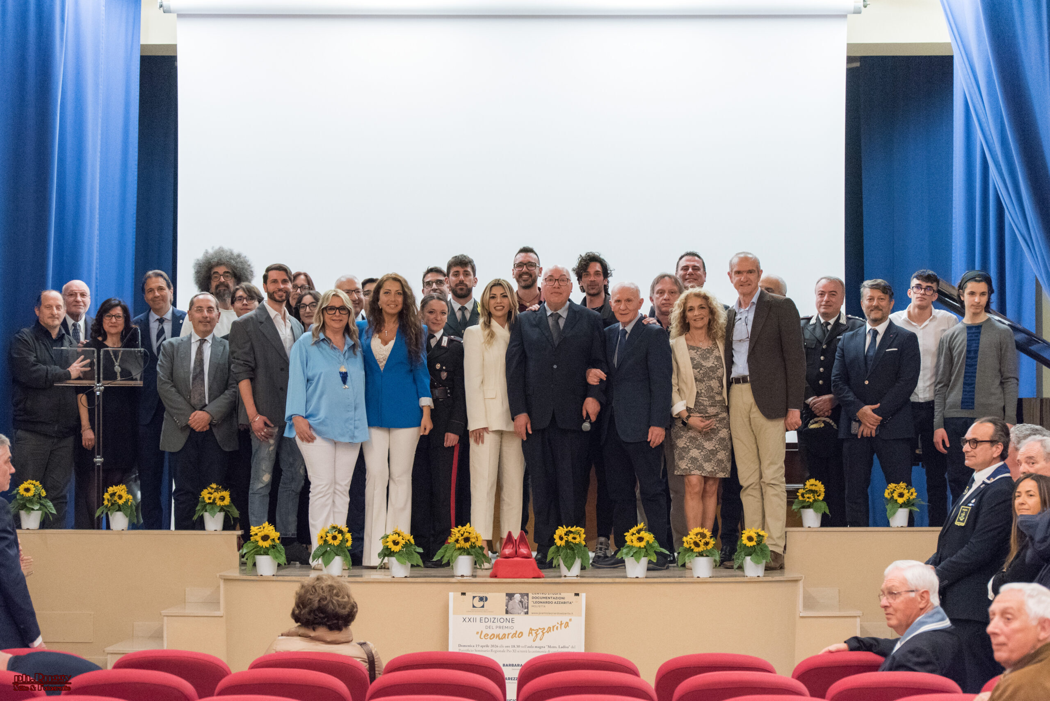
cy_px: 350
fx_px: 2042
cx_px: 525
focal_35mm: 70
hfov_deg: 28.8
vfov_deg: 19.5
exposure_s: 1/200
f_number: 4.5
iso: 4000
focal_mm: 70
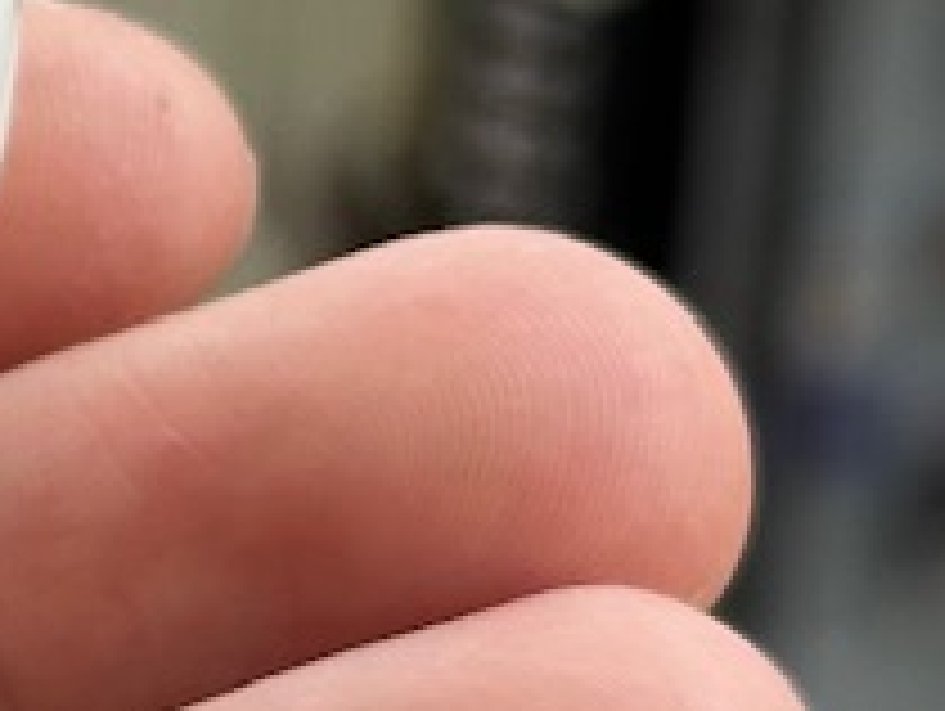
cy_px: 486
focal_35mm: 292
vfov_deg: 5.1
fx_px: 7981
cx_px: -1890
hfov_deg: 6.2
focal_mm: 6.86
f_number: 1.78
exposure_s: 1/404
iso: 64
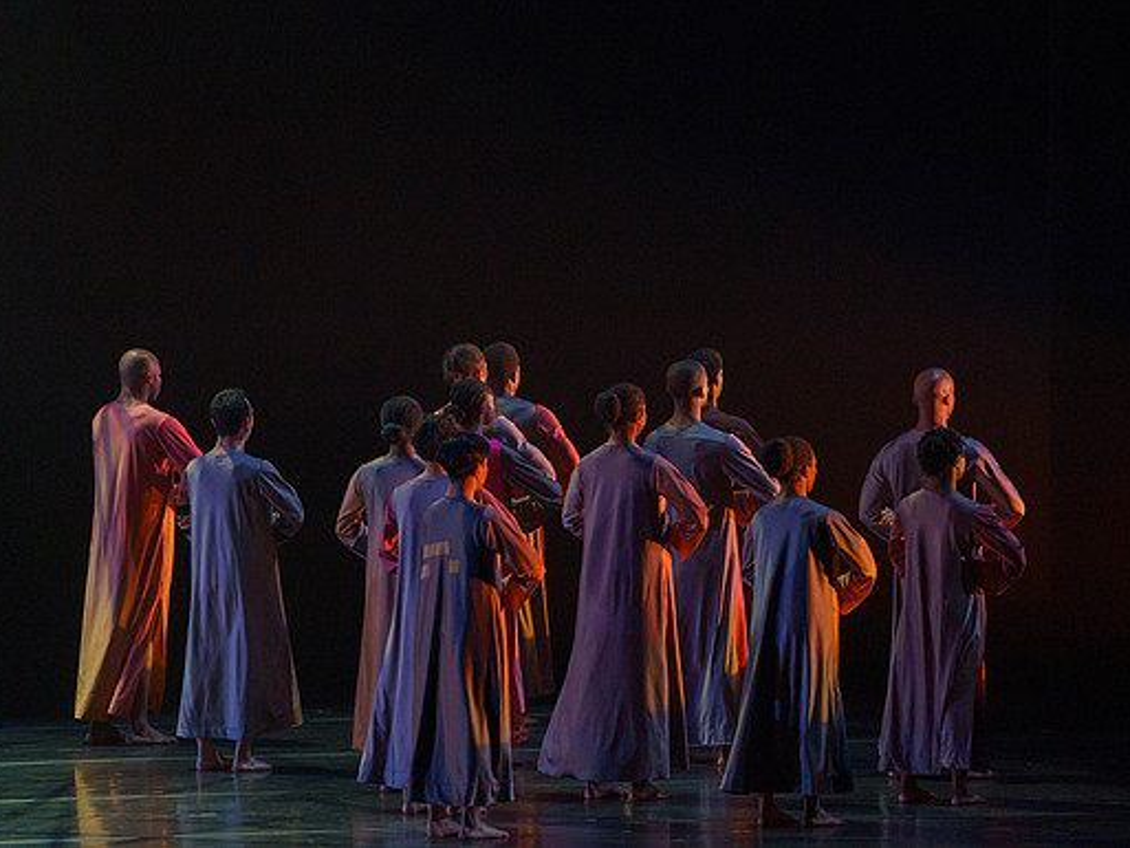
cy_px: 327
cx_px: 635
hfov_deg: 7.5
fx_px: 8620
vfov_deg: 5.6
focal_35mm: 264
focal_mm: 198
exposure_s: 1/250
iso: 6400
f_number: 5.6
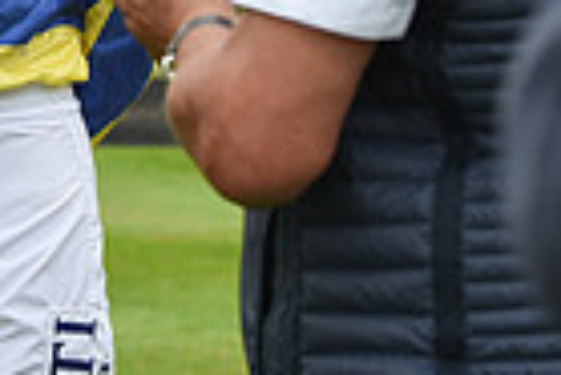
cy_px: -361
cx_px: -101
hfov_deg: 5.2
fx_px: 6177
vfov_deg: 3.5
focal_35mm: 396
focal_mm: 95
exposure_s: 1/640
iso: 1000
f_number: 5.6
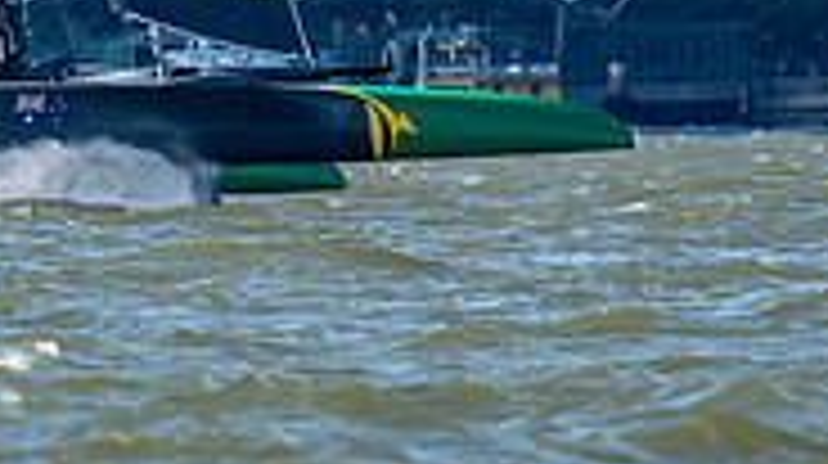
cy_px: -243
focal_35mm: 1534
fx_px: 33640
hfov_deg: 1.4
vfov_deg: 0.8
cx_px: -32
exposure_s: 1/2500
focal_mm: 300
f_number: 5
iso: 640
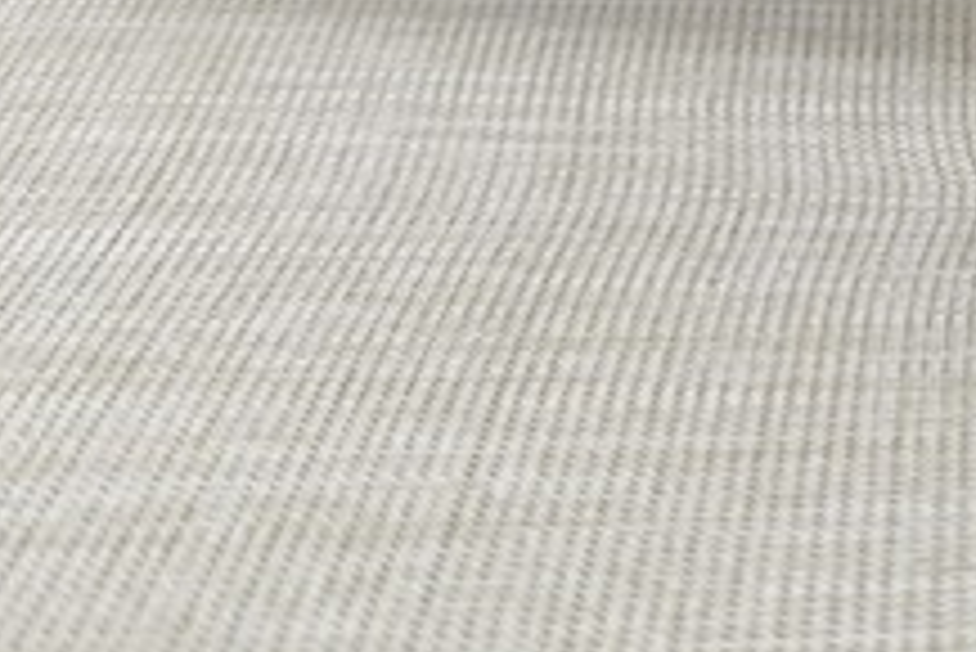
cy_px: -322
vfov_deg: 14.8
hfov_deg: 21.7
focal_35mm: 86
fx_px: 2333
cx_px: 1210
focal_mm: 8.72
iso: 640
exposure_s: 1/50.6
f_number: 1.63
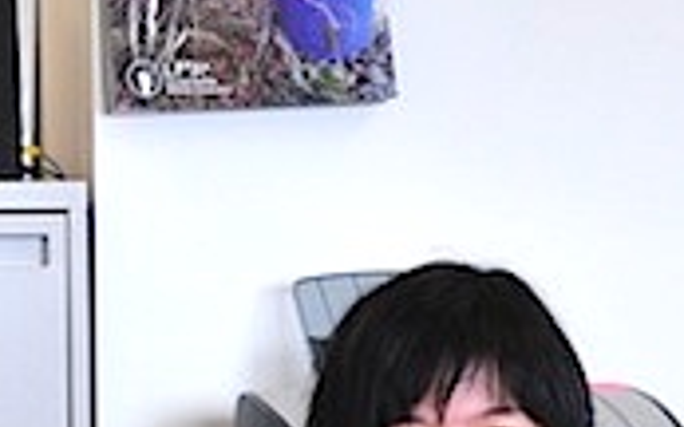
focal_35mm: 177
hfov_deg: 11.8
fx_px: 3293
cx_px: 648
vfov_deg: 7.3
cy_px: 644
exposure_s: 1/125
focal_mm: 35
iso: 360
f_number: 5.6
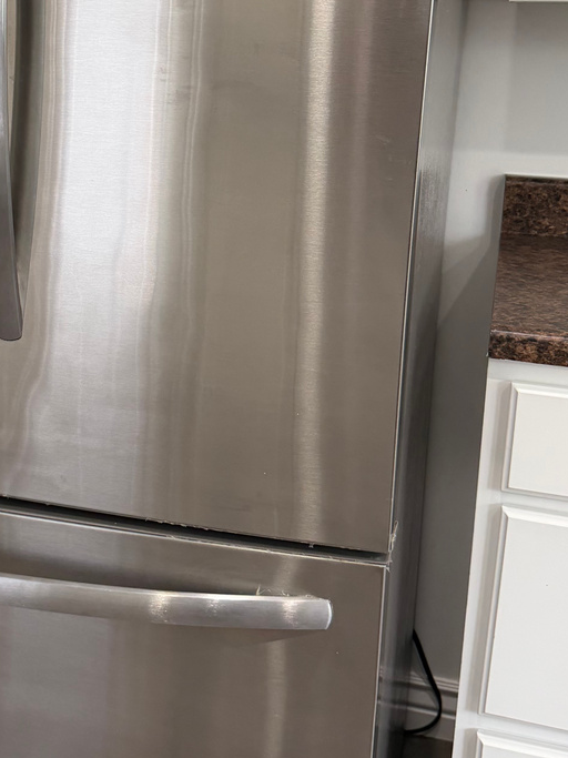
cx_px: 69
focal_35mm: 54
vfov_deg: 35.2
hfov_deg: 26.2
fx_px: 1182
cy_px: 249
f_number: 1.78
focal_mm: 6.76
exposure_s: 1/120
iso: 200
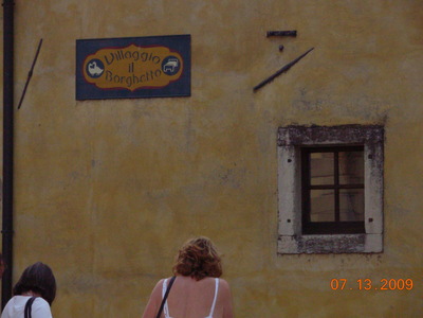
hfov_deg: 17.6
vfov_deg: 13.2
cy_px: 159
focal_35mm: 112
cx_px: 212
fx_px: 1369
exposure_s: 1/296
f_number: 4.2
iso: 200
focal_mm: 18.6
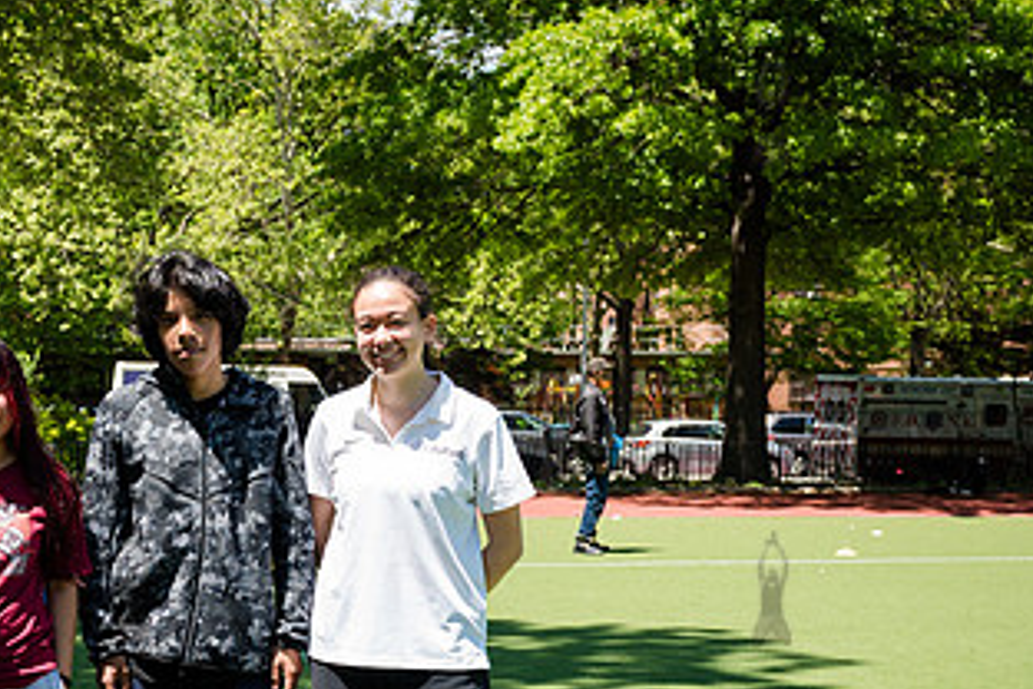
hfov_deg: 30.5
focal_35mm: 64
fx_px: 1836
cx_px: 174
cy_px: 550
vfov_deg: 21.0
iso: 200
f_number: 4.5
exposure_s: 1/400
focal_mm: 26
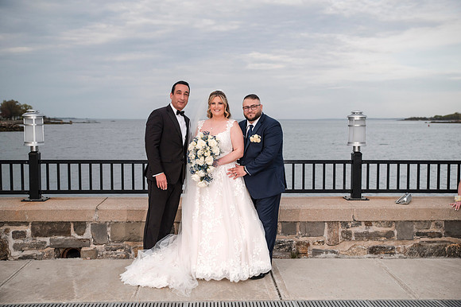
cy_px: 154
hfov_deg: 49.7
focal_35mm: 39
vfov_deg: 34.3
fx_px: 498
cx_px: 230
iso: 1250
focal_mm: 38
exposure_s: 1/8000
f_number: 3.2
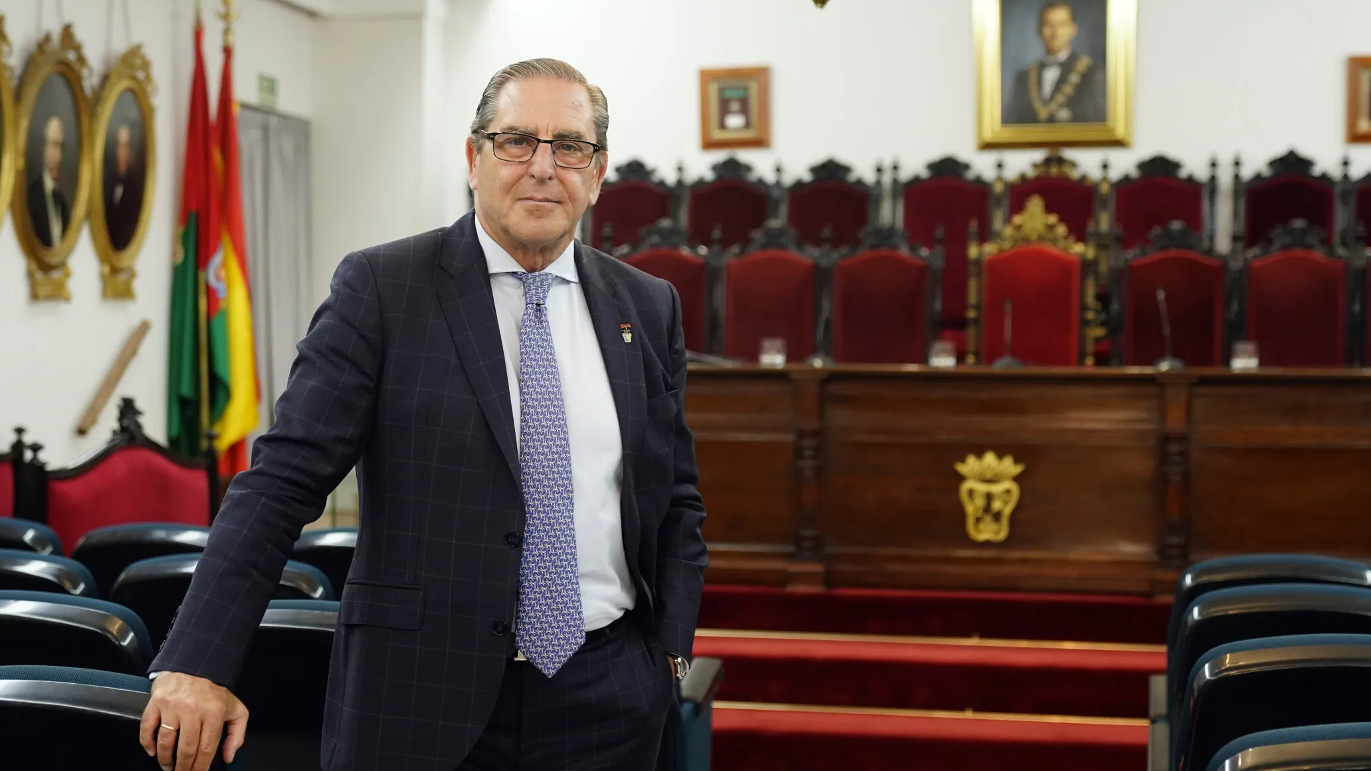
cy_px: 443
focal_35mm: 65
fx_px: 2363
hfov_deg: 32.4
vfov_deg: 18.5
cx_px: 696
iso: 2000
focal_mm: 50
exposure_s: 1/200
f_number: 2.8
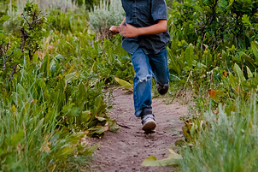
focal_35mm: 201
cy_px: -18
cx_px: 143
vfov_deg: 6.8
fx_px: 1440
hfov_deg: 10.2
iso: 3200
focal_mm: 82
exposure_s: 1/200
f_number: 4
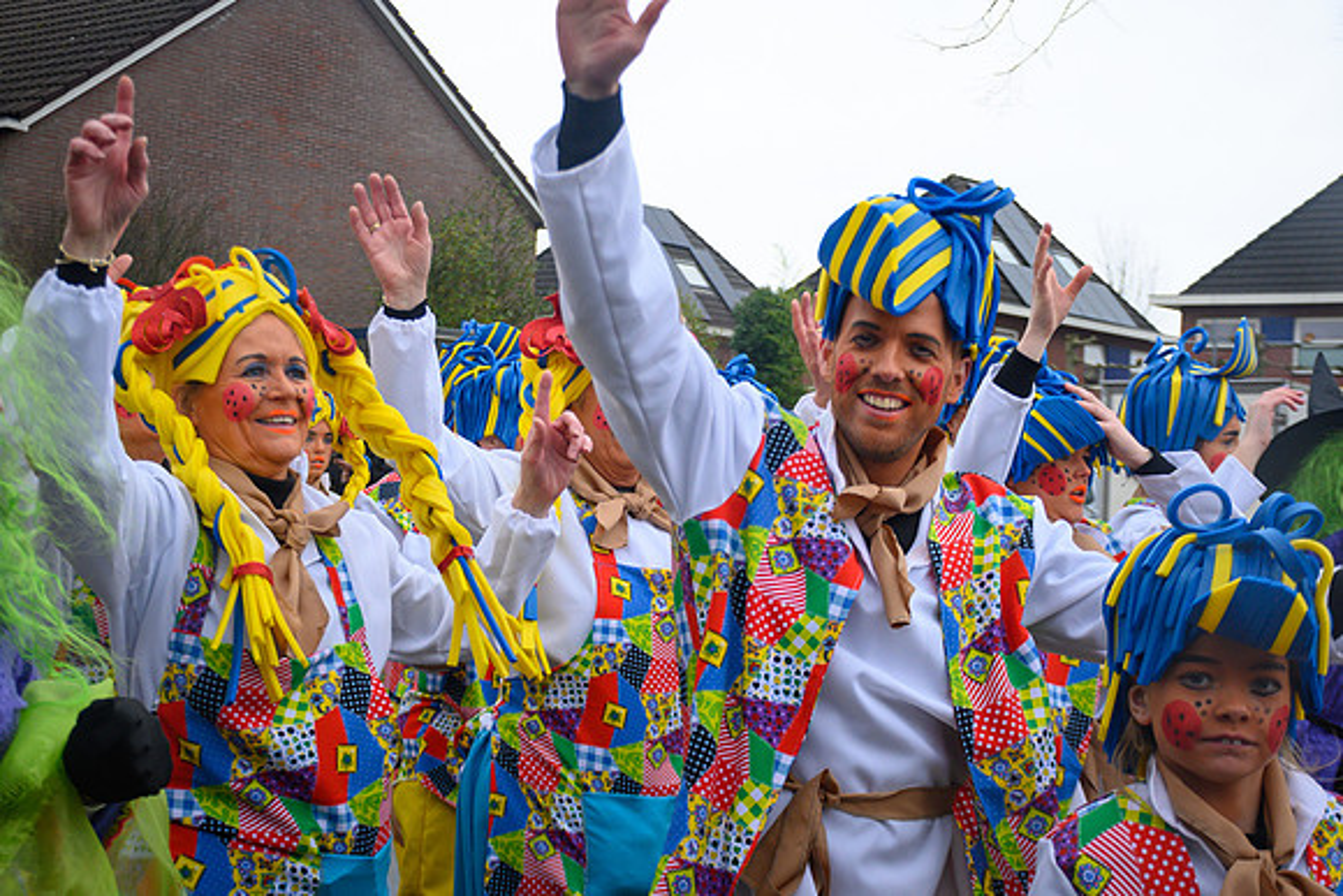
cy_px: 448
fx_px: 1959
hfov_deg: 37.8
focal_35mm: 52
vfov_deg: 25.8
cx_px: 672
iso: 400
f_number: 5
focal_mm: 35
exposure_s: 1/400
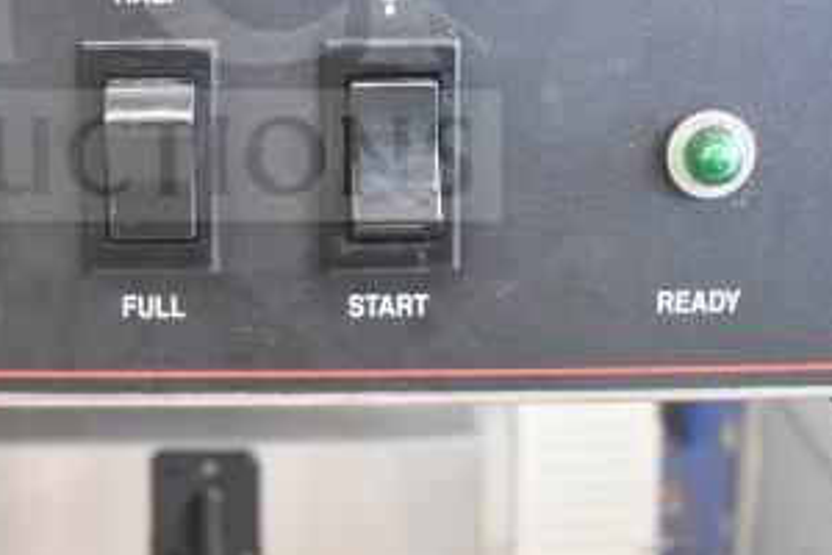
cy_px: 1
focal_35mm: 67
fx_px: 1548
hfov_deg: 29.5
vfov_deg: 19.7
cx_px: 189
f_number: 3.8
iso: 3600
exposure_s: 1/40
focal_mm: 22
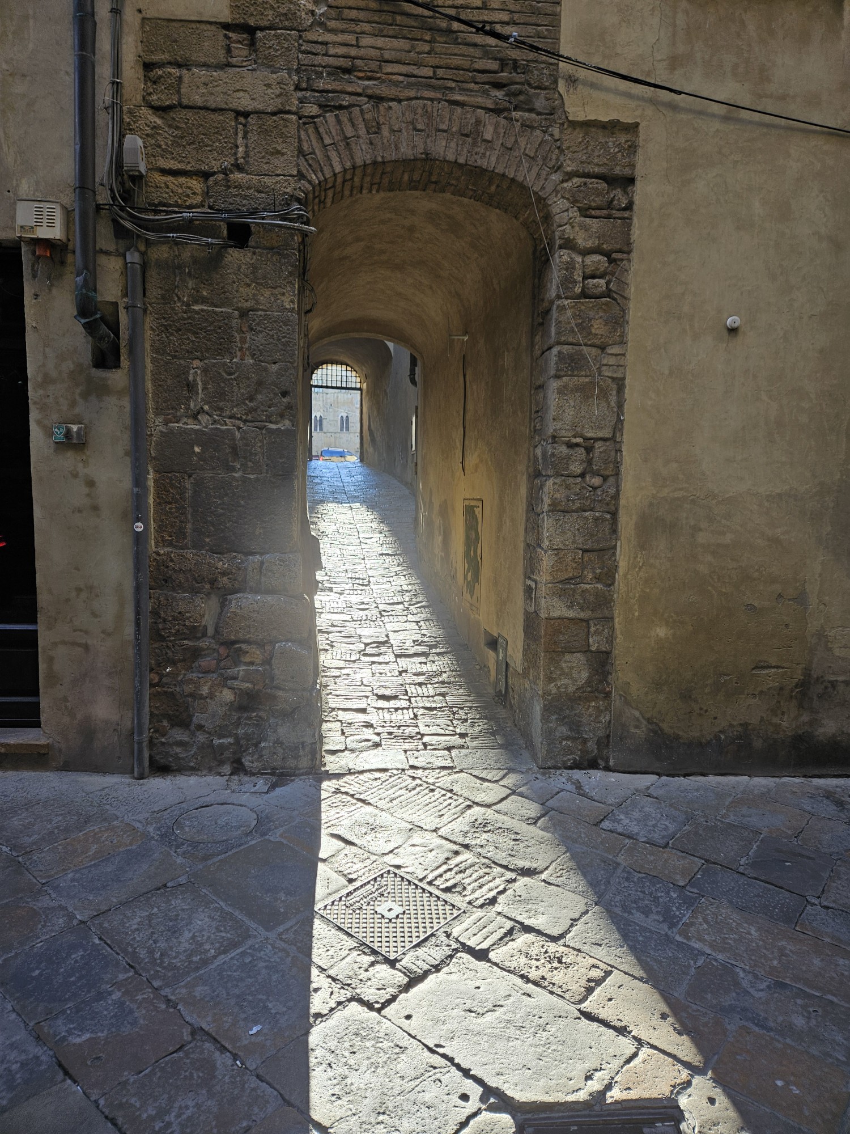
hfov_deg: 58.9
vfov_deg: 73.9
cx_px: 425
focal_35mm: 23
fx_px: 753
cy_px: 567
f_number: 1.8
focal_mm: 5.4
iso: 32
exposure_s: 1/100
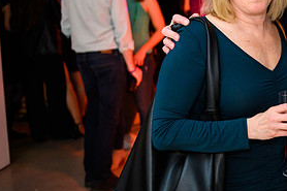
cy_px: 39
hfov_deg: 25.5
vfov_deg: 18.0
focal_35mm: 75
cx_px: 293
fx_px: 598
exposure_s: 1/160
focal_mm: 36
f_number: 3.2
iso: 1600
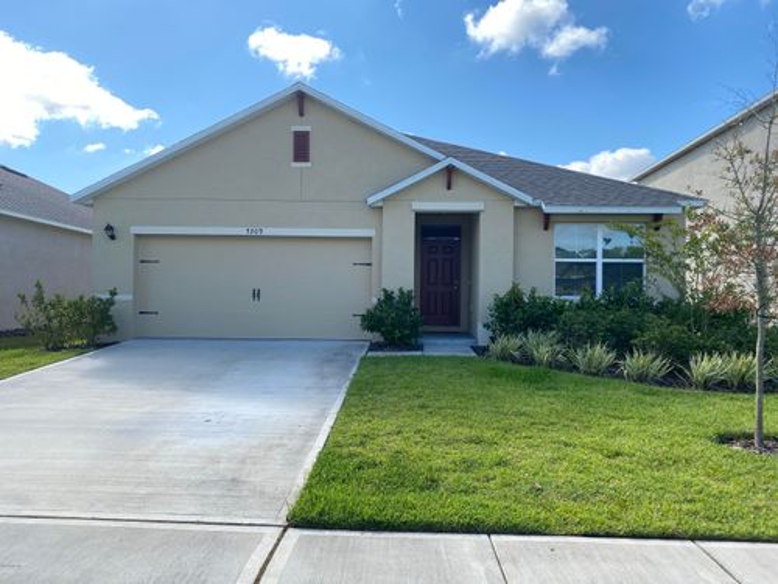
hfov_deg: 67.3
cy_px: 292
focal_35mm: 26
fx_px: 584
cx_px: 389
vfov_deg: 53.1
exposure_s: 1/877
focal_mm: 4.25
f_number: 1.8
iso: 32
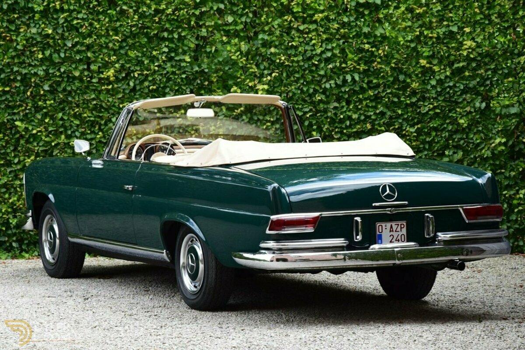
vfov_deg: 10.8
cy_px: 175
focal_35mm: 128
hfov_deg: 16.1
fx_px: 1859
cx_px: 262
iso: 640
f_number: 9
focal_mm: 85
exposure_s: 1/125
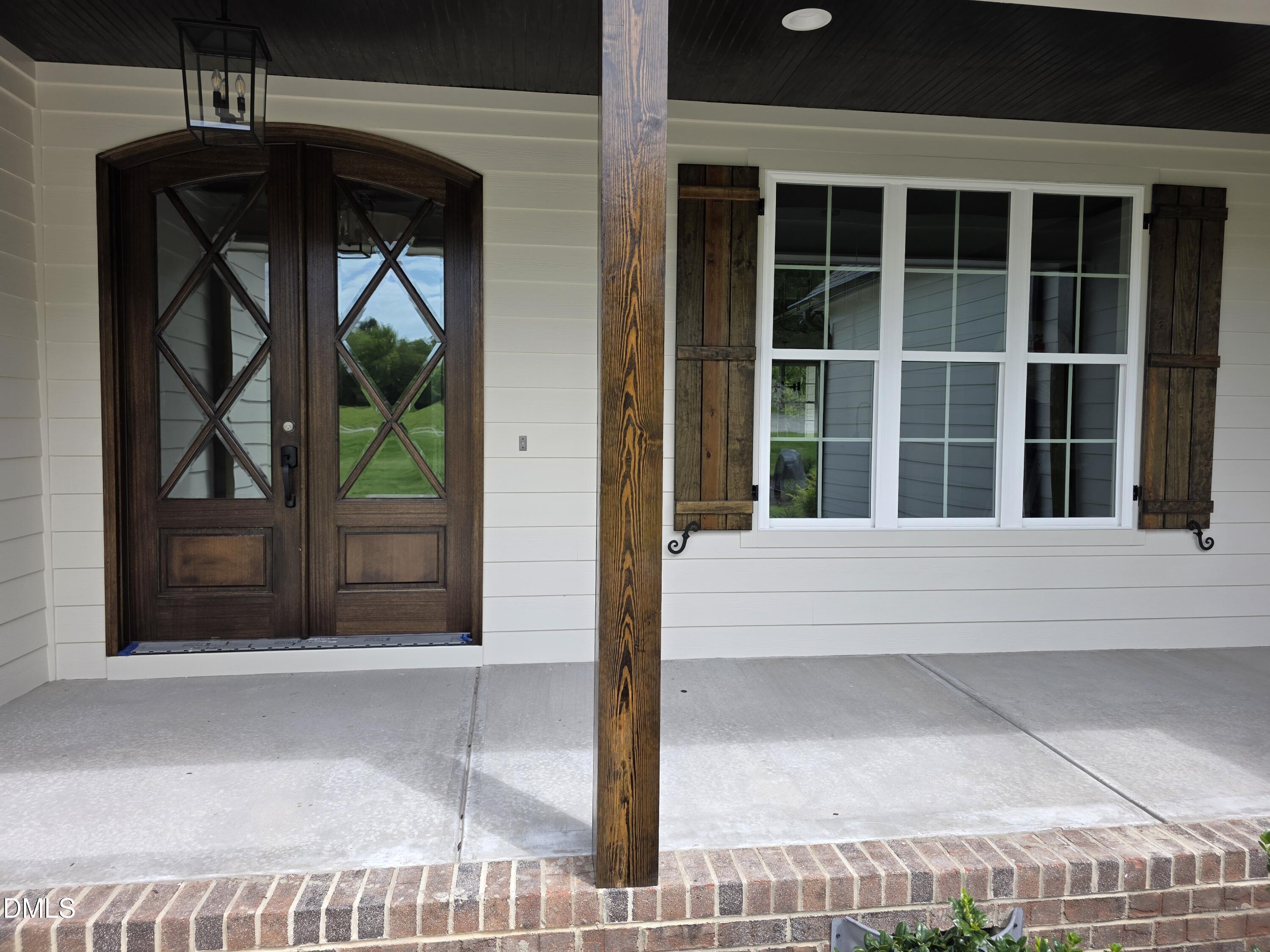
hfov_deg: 73.9
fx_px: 844
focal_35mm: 23
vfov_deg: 58.9
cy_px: 476
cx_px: 635
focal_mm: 6.3
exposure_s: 1/2175
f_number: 1.7
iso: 80
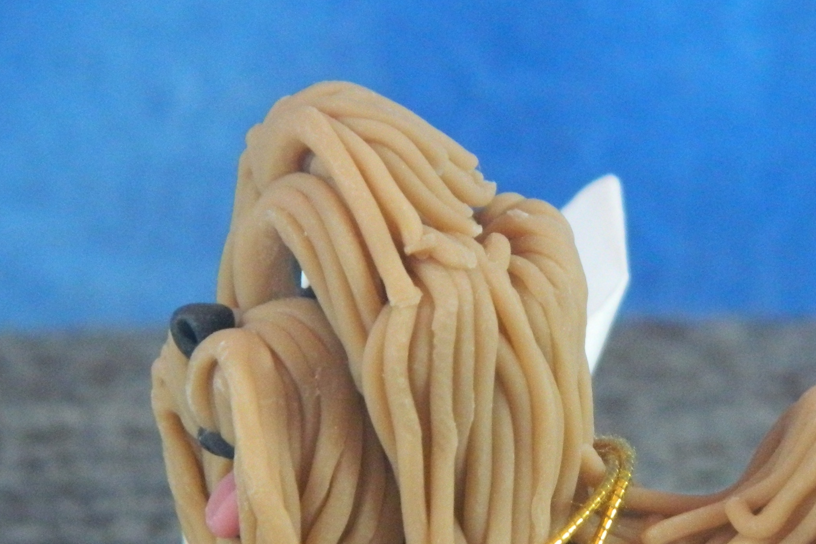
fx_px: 6279
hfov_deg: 7.4
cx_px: 622
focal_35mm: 277
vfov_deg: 5.0
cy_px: 486
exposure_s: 1/15
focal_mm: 23.2
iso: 400
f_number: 4.7
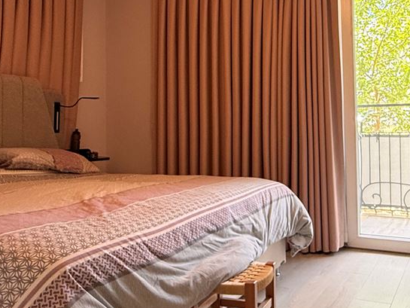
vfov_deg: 38.5
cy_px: 122
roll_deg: +0.4
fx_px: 438
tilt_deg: +2.4
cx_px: 272
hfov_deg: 49.3
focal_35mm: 37
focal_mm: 2.22
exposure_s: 1/100
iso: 200
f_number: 2.2
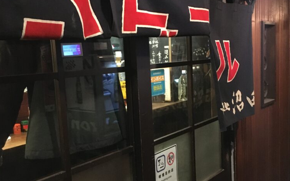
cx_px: 147
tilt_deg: -7.4
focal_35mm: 42
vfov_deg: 30.5
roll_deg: +3.7
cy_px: 106
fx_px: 332
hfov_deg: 47.2
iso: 320
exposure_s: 1/15
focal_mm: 4.15
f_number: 2.2
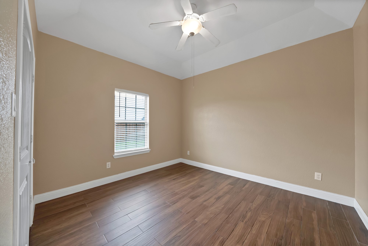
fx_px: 123
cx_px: 184
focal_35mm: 12
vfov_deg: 90.1
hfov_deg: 112.6
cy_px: 123
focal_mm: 12
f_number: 9
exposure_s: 1/6
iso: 640
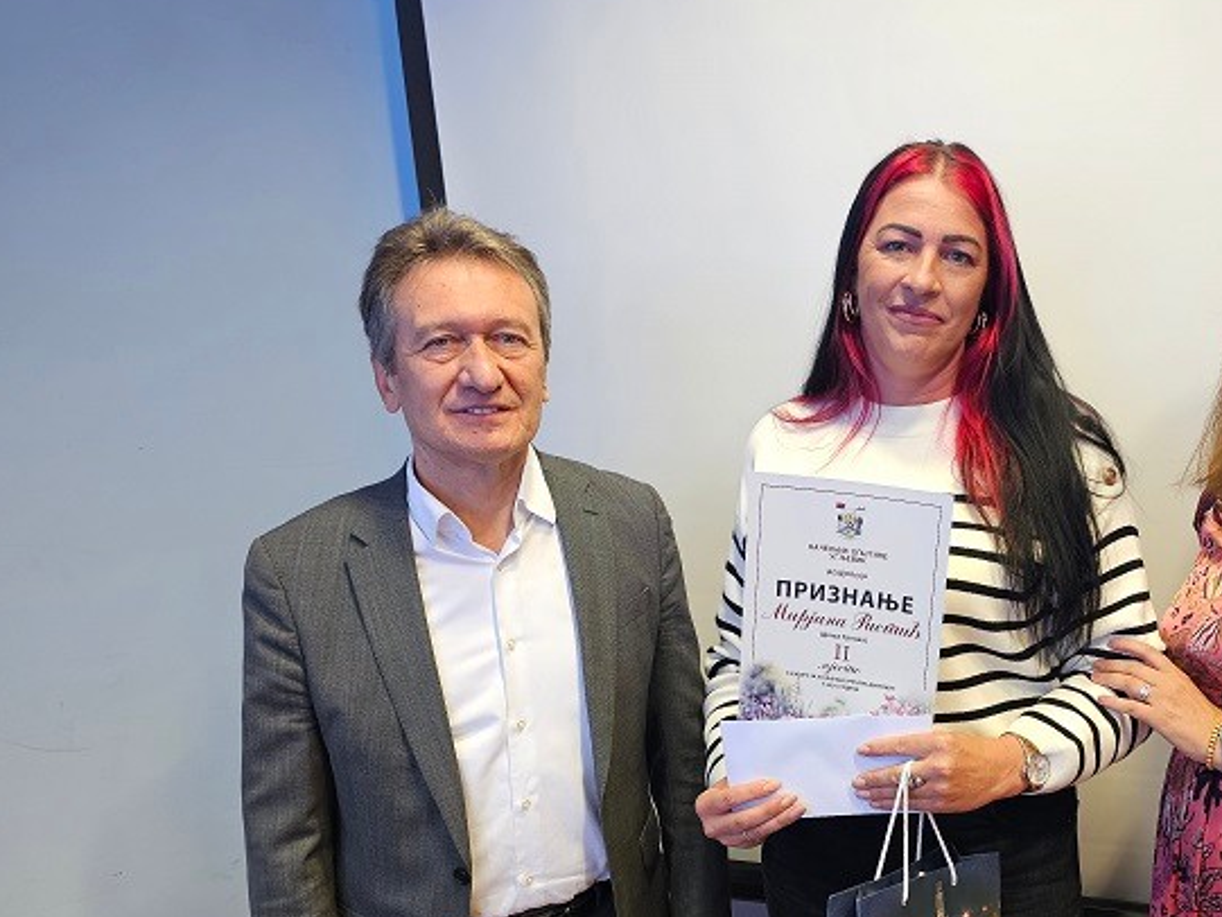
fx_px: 1201
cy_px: 608
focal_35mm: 34
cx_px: 876
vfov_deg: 41.3
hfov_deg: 52.2
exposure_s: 1/100
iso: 500
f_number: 1.7
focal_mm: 6.3
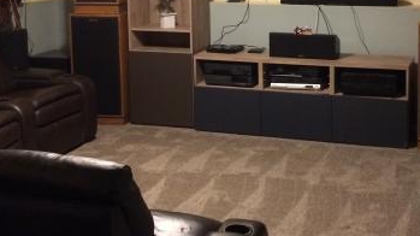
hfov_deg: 35.6
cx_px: 283
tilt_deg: -6.1
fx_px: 646
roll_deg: +0.0
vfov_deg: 20.3
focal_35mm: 58
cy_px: 25
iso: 320
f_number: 2.2
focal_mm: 4.15
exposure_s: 1/15
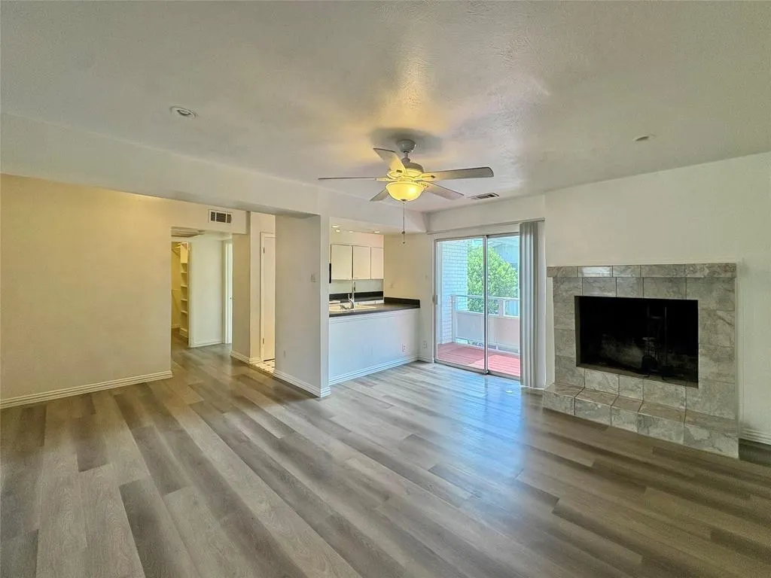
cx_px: 386
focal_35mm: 14
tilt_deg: -2.2
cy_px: 289
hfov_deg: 102.1
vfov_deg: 85.7
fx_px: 312
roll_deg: +0.4
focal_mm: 2.22
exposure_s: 1/120
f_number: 2.2
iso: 80
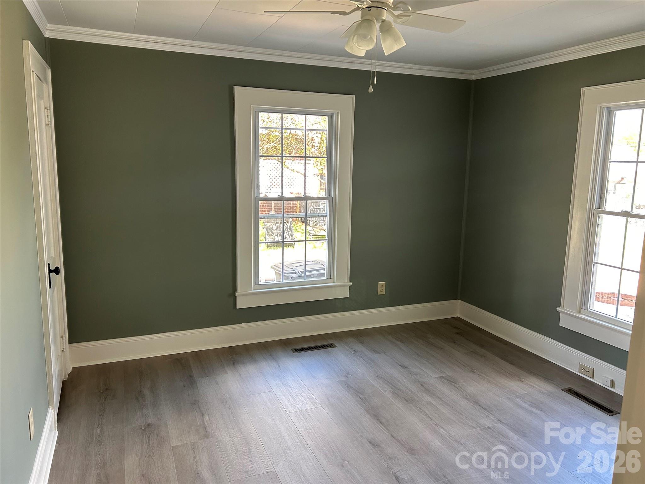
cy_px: 242
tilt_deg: -7.6
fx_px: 484
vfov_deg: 53.1
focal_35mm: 26
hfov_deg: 67.3
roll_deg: -0.2
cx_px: 322
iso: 125
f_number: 1.5
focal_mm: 5.7
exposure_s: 1/110
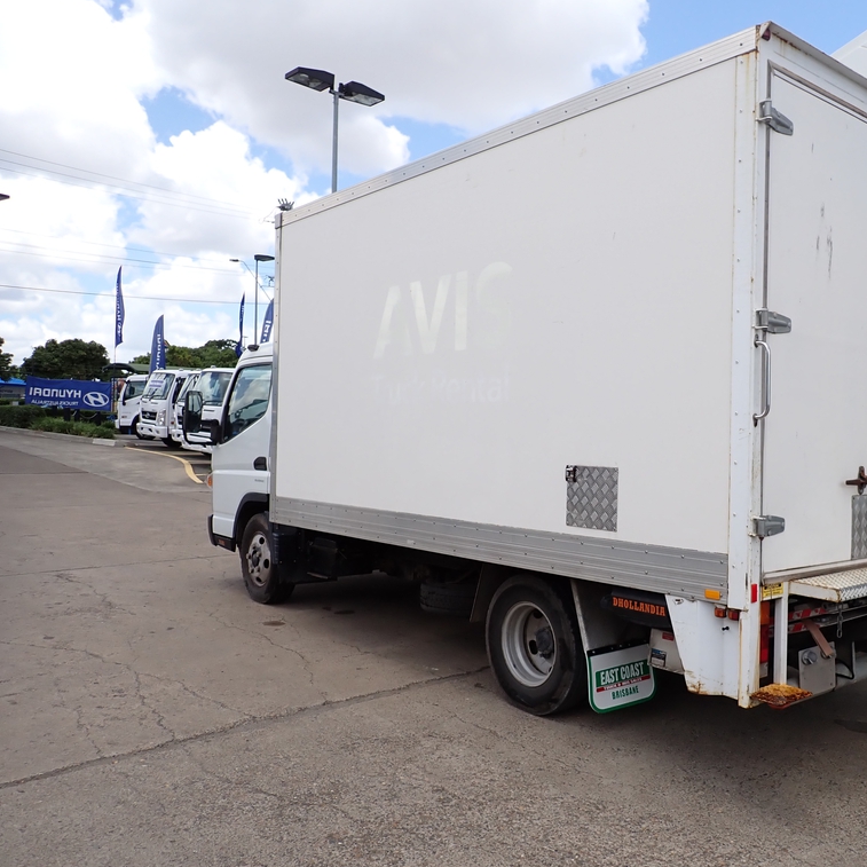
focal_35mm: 30
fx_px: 850
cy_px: 435
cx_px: 575
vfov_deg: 54.0
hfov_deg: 53.0
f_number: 2.8
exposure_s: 1/1000
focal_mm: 4.5
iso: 100
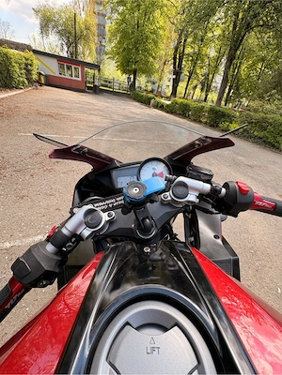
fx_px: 152
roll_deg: -11.4
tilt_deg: -31.9
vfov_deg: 102.1
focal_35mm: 14
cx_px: 141
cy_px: 188
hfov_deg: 85.7
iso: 40
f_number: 2.2
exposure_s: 1/236
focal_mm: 2.22
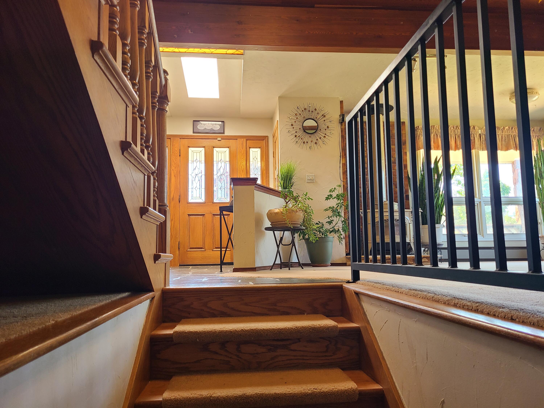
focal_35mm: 26
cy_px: 204
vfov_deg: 53.1
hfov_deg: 67.3
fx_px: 409
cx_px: 272
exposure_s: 1/49
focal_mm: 5.4
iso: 80
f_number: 1.8
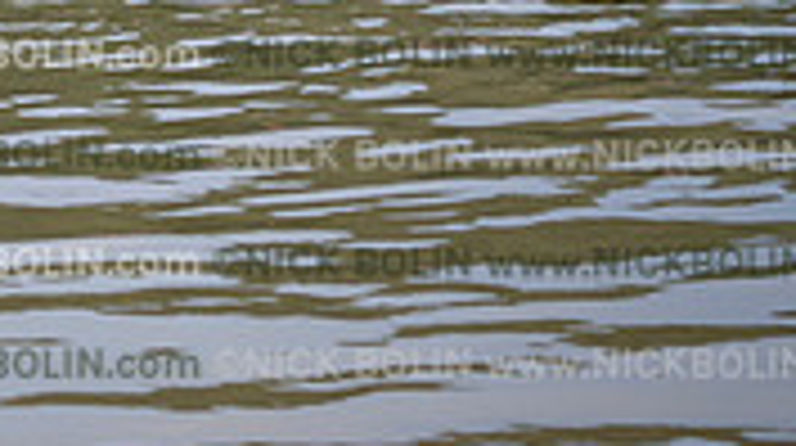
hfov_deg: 12.3
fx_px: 3625
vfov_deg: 6.9
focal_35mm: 172
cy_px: -259
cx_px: -148
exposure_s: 1/400
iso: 160
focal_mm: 50
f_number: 3.2
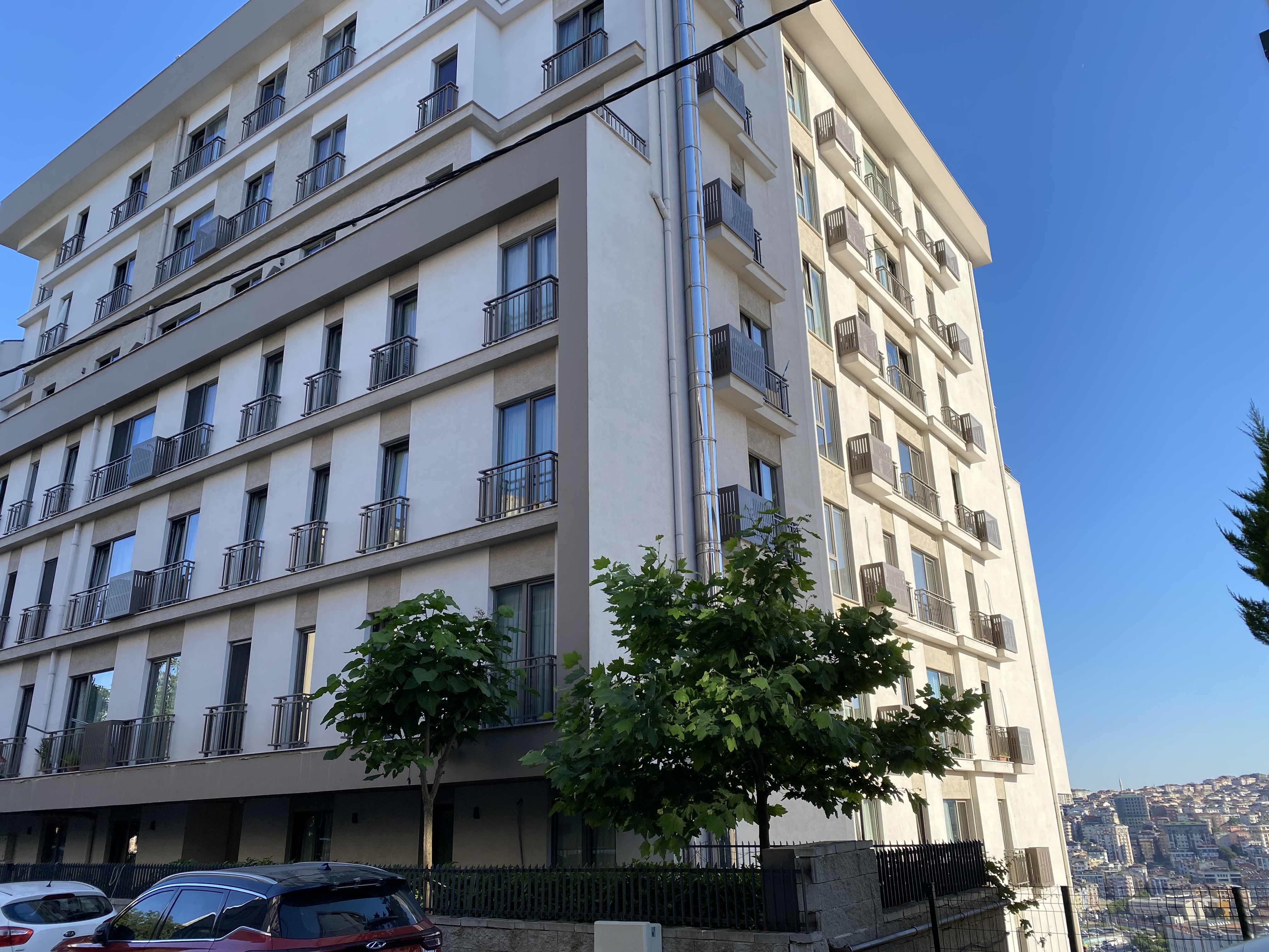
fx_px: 953
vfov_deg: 53.1
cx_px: 634
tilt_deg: +19.1
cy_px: 476
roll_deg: +0.6
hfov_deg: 67.3
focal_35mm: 26
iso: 32
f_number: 1.8
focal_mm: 4.25
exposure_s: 1/1504
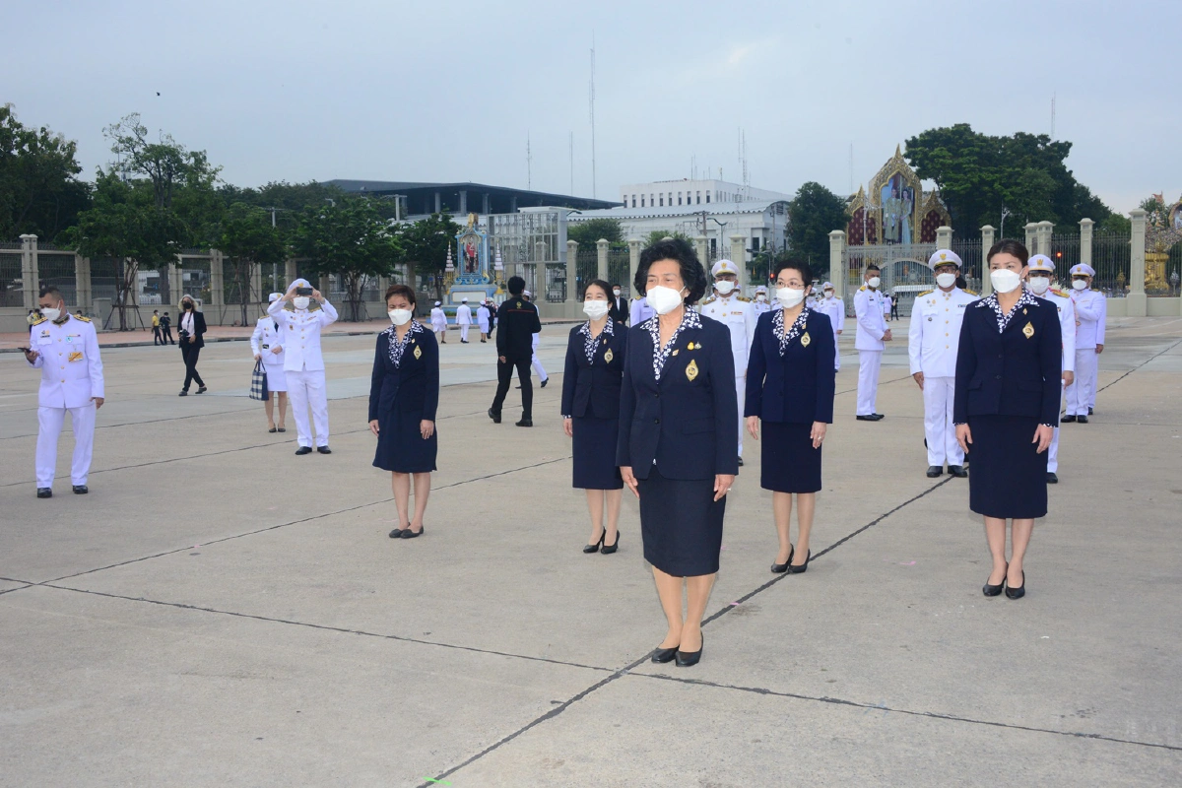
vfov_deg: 37.9
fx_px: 1149
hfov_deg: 54.4
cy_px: 394
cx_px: 591
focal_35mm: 35
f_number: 13
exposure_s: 1/250
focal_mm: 35
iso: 1250
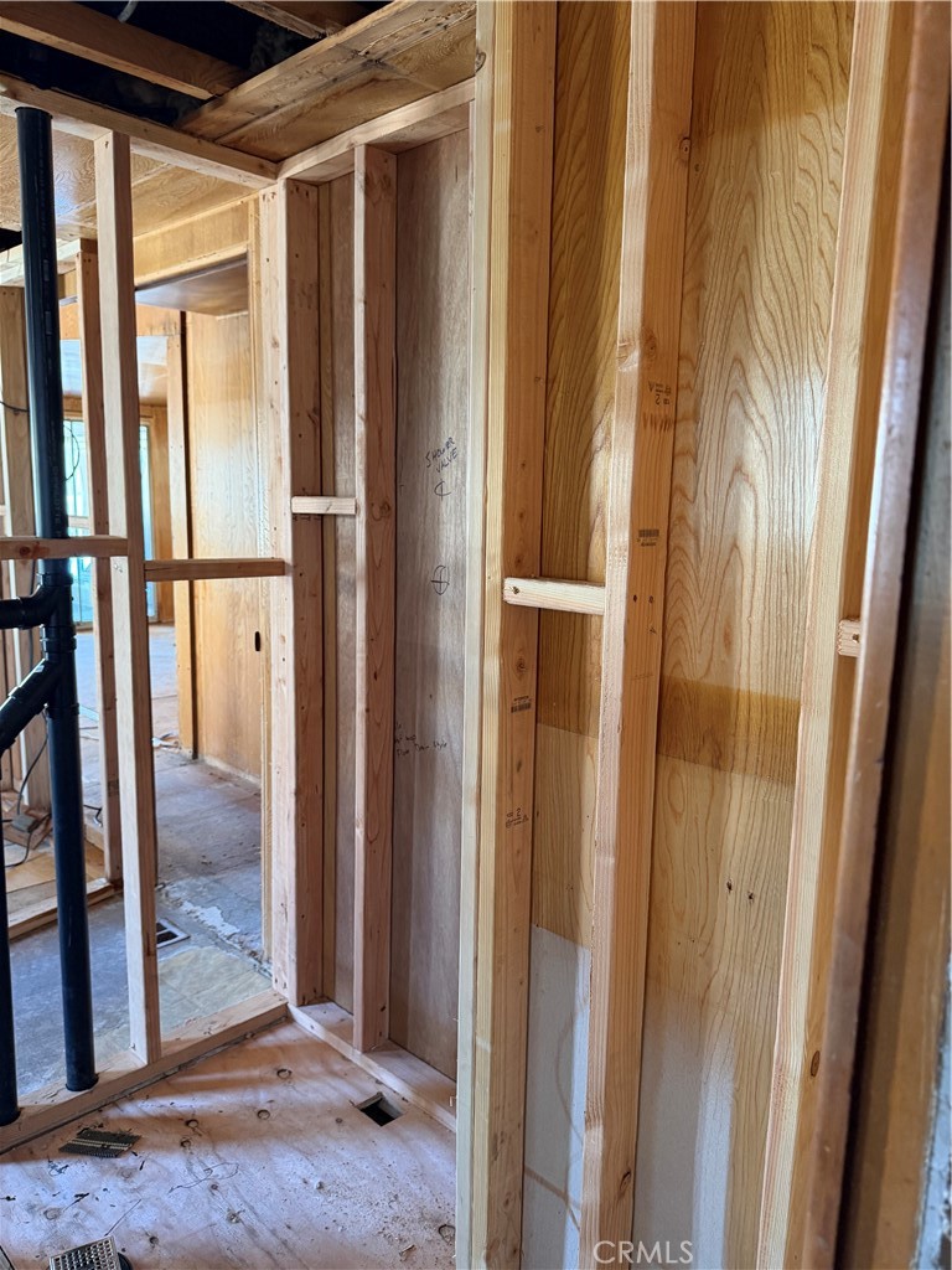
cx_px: 476
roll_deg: -1.9
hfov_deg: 56.8
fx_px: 880
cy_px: 635
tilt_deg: -10.4
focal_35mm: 24
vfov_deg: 71.6
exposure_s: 1/60
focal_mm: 6.76
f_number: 1.78
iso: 400
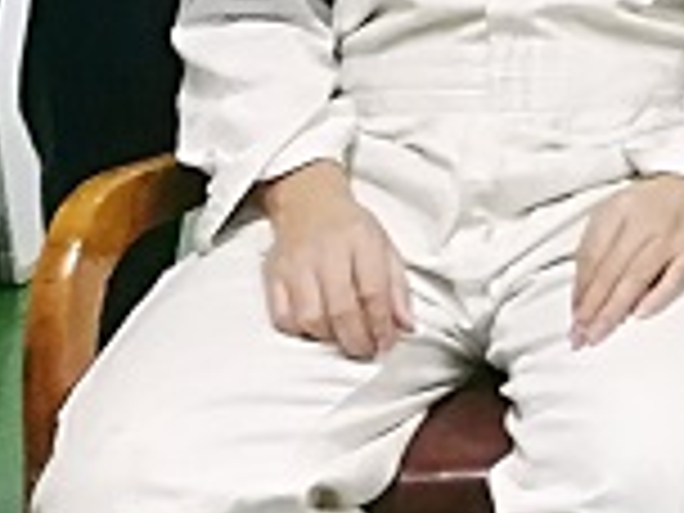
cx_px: 1174
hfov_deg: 14.3
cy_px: -560
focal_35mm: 124
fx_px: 2450
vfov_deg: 10.8
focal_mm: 3.84
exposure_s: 1/24
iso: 320
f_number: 2.2
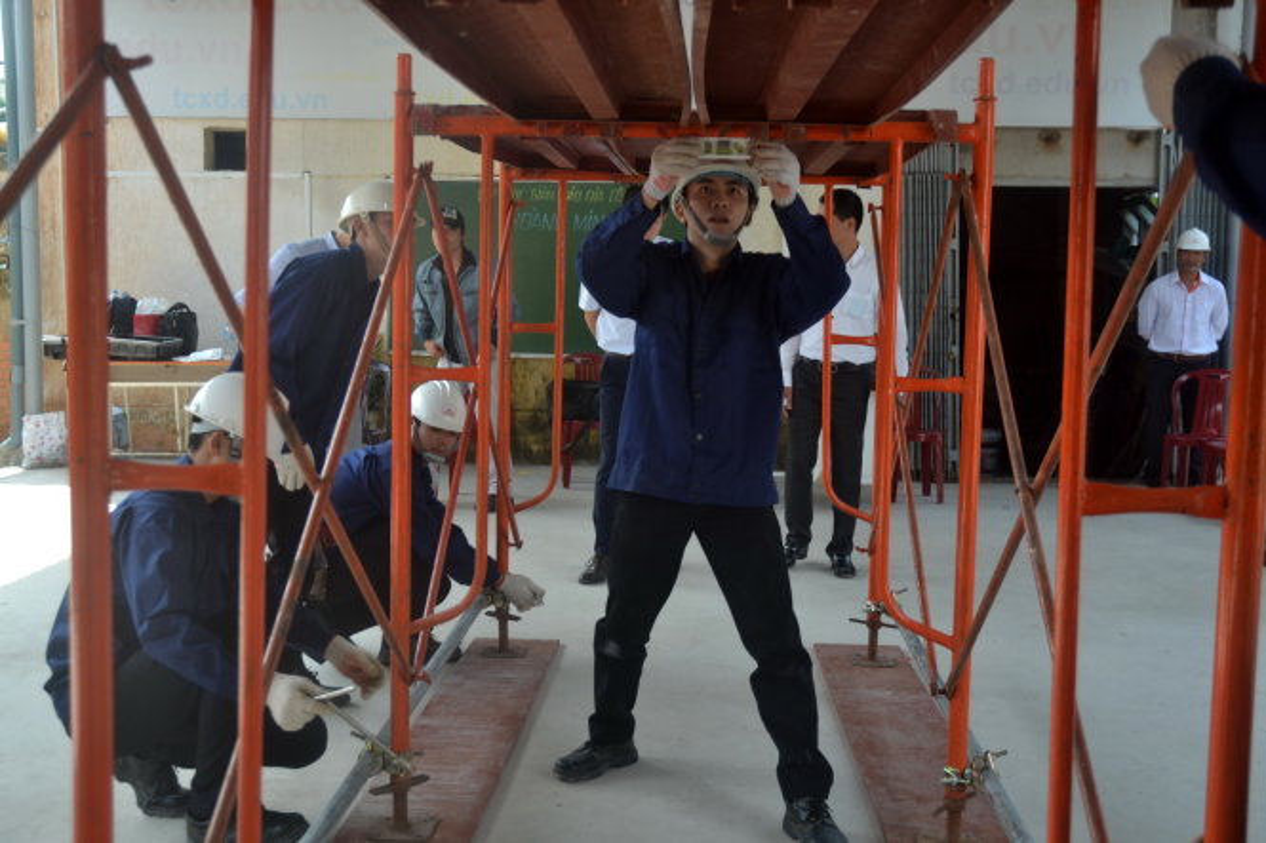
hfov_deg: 47.9
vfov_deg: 33.0
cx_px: 633
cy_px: 422
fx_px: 1424
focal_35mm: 40
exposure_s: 1/200
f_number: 3.8
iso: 140
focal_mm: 27
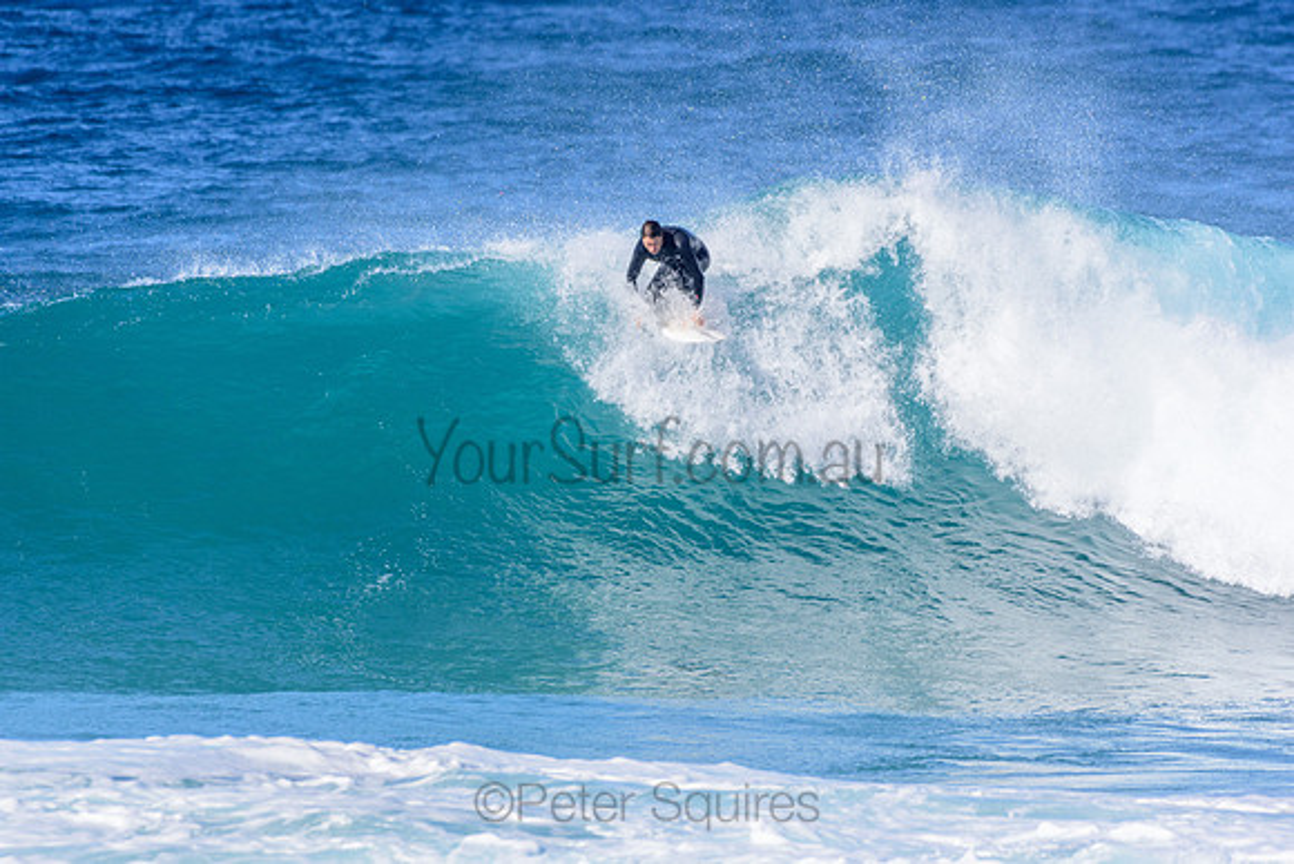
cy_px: 432
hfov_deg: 2.7
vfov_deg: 1.8
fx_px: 26963
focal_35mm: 750
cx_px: 647
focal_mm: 500
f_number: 5.6
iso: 320
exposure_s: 1/2000
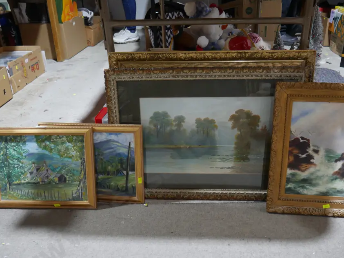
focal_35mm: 34
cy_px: 153
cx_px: 186
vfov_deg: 41.7
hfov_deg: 53.9
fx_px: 338
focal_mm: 14
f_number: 3.5
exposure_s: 1/60
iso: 500
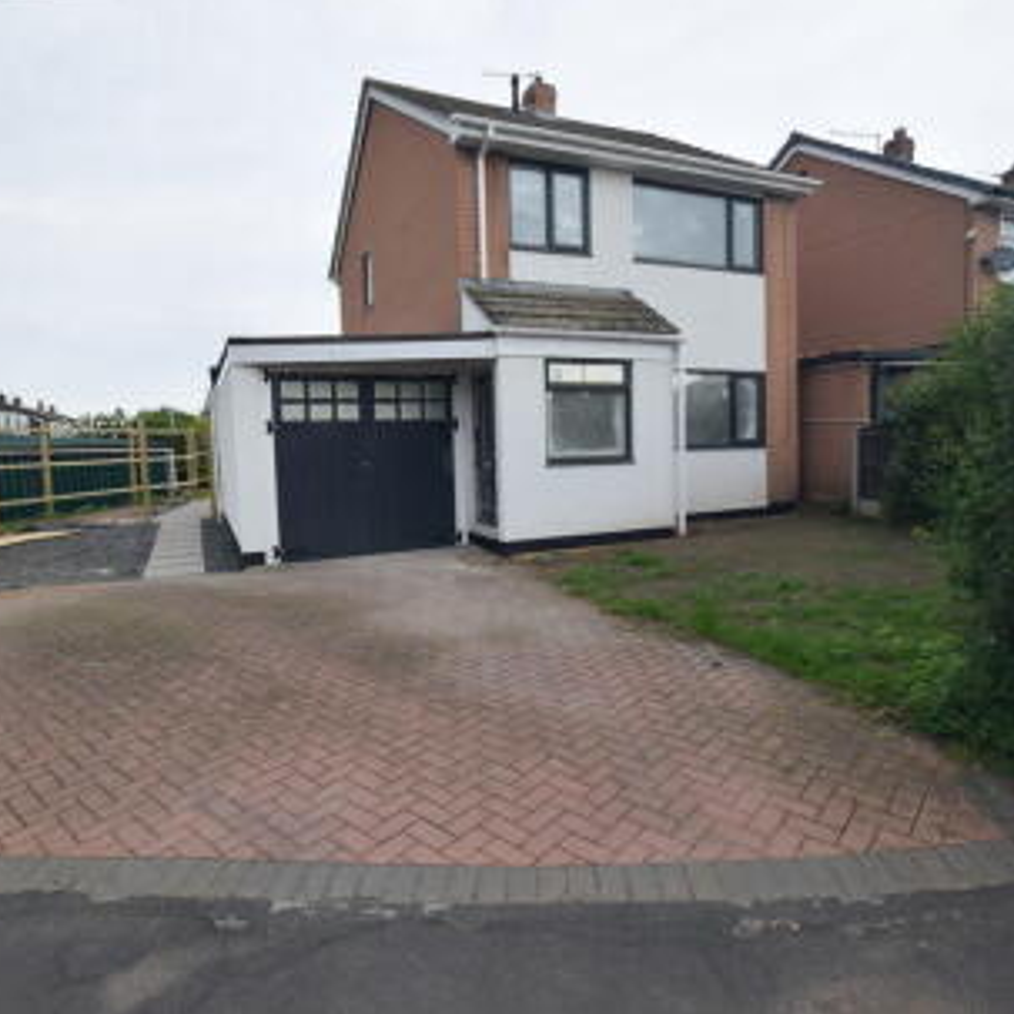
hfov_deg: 74.8
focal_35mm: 20
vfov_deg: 74.8
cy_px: 487
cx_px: 527
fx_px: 663
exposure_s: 1/200
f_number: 7.1
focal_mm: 10
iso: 400
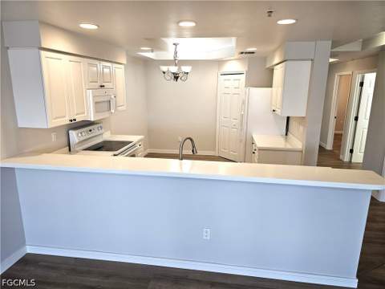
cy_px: 144
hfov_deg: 73.9
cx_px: 192
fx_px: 256
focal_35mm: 23
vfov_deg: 58.9
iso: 200
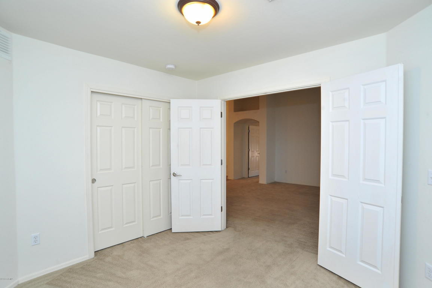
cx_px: 216
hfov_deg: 90.0
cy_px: 144
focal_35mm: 18
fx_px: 216
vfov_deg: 67.3
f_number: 8
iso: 1000
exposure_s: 1/40
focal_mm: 18
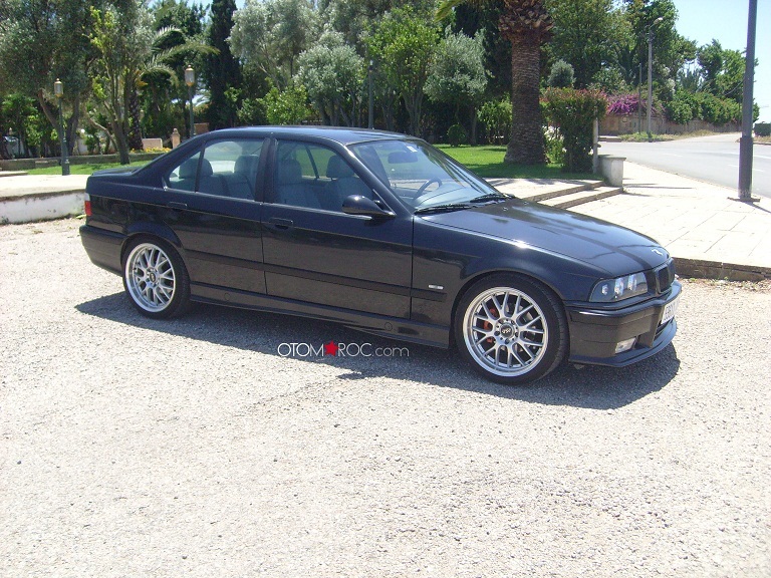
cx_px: 386
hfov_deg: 52.6
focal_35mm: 35
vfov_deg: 40.7
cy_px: 289
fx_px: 780
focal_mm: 5.8
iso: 80
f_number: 7.1
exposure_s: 1/180
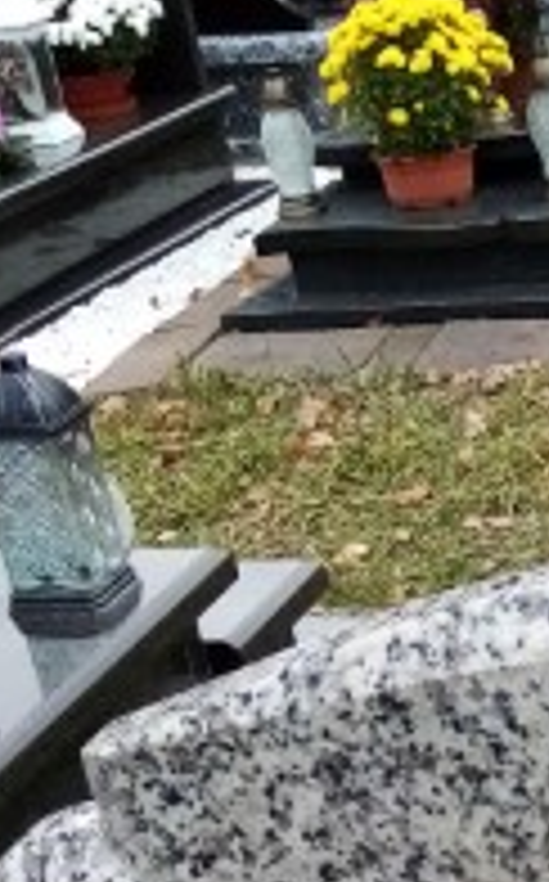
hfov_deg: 13.4
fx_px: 2161
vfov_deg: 20.7
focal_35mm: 90
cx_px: 886
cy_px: 1192
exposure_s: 1/111
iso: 110
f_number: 1.8
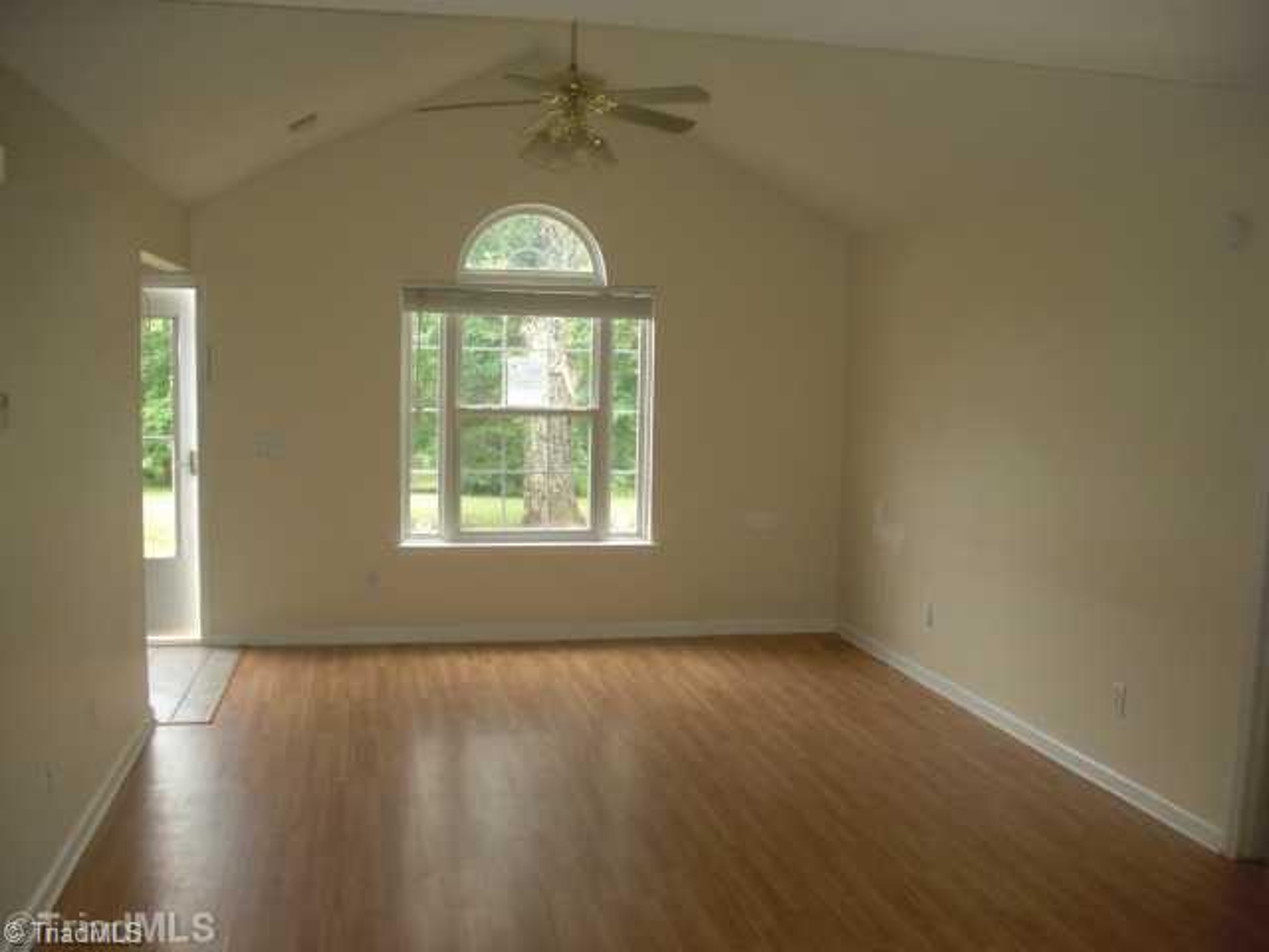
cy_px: 476
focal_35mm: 36
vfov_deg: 39.7
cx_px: 634
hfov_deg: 51.4
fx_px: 1320
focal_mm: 6.3
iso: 100
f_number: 2.8
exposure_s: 1/100
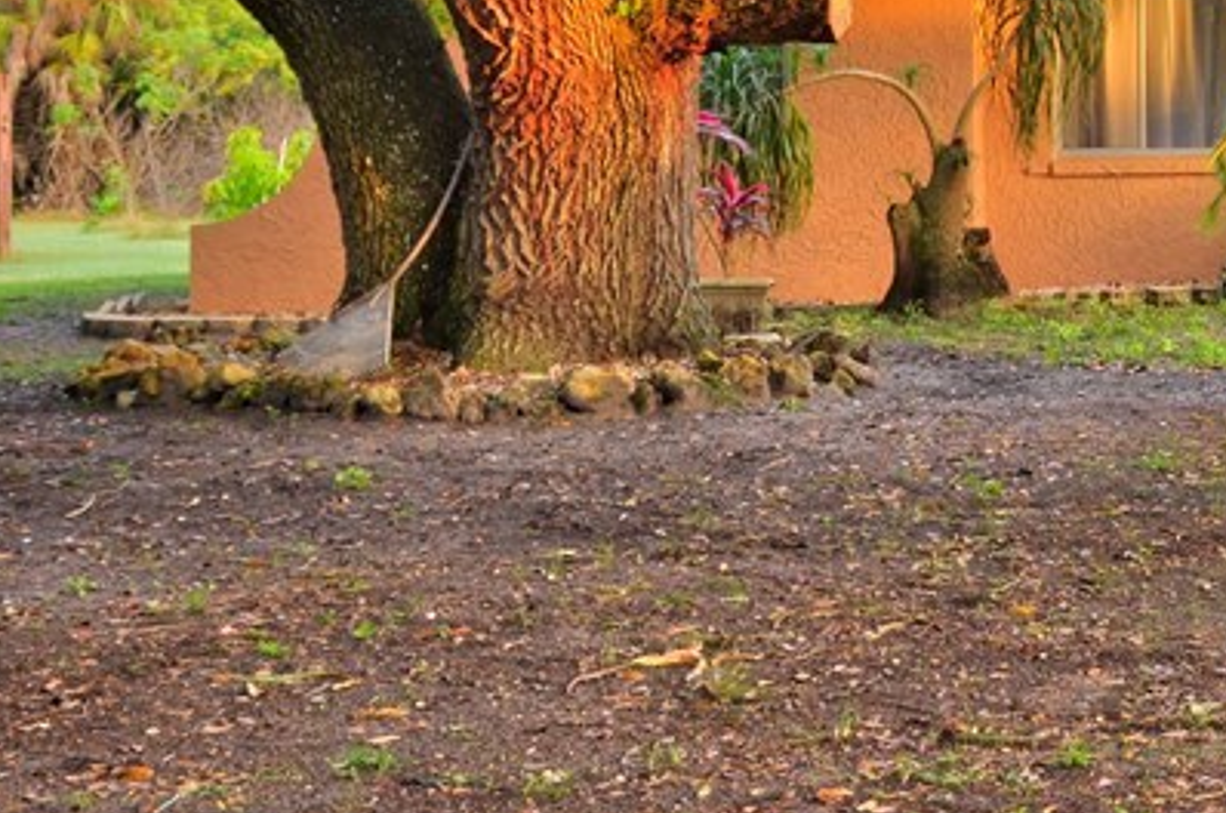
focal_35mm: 82
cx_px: 1610
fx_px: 2788
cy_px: 51
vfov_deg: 16.3
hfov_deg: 22.2
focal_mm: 20
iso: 400
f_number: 8
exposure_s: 1/30
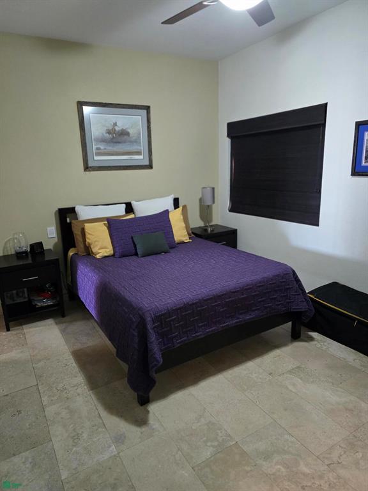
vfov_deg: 73.9
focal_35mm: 23
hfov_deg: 58.9
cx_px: 184
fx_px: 326
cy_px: 246
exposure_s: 1/60
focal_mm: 6.3
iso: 800
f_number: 1.7
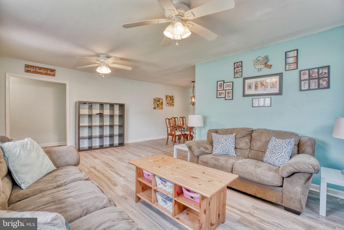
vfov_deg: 73.8
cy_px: 115
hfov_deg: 96.7
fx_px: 153
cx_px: 172
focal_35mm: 16
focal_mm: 16
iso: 640
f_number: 7.1
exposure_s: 1/400
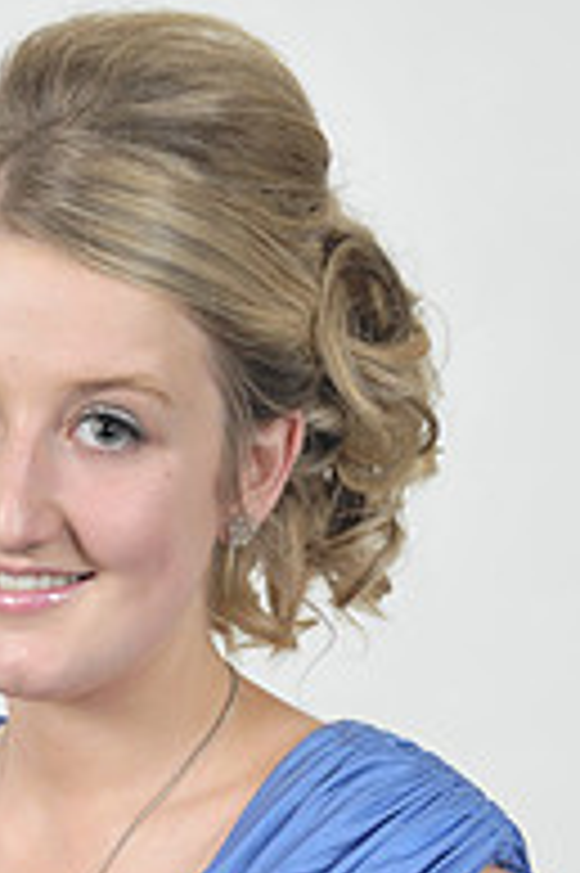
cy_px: 1012
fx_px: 5786
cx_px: 139
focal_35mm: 239
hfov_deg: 5.7
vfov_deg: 8.5
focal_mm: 80
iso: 1000
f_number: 7.1
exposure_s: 1/160
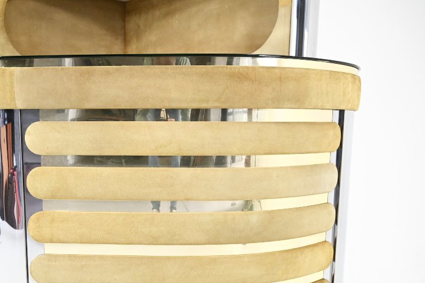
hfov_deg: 44.8
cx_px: 145
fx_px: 508
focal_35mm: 43
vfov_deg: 30.7
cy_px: 210
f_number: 3.5
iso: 2000
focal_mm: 18
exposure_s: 1/125
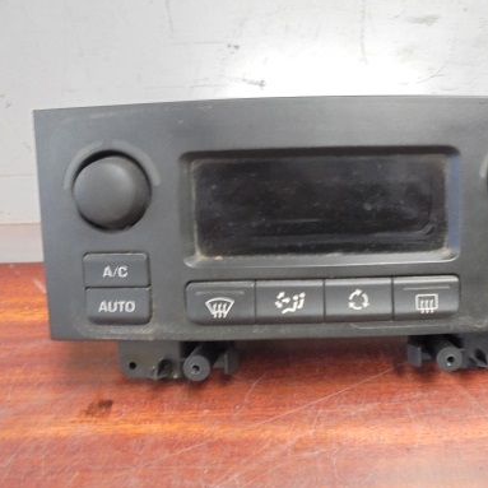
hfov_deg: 51.7
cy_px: 243
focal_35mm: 31
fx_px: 494
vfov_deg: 52.5
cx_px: 319
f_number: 3.5
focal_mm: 4.6
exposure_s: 1/8
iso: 400
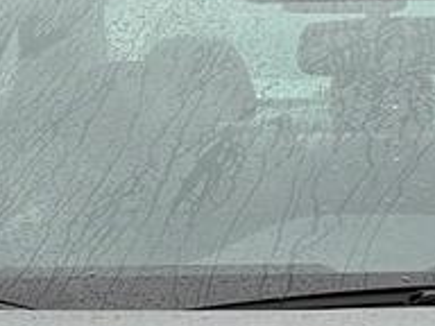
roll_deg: -0.3
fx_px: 2011
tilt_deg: -13.6
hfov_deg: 12.2
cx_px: 417
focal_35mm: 160
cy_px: 724
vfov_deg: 8.6
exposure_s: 1/284
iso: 64
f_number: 1.78
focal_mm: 6.76
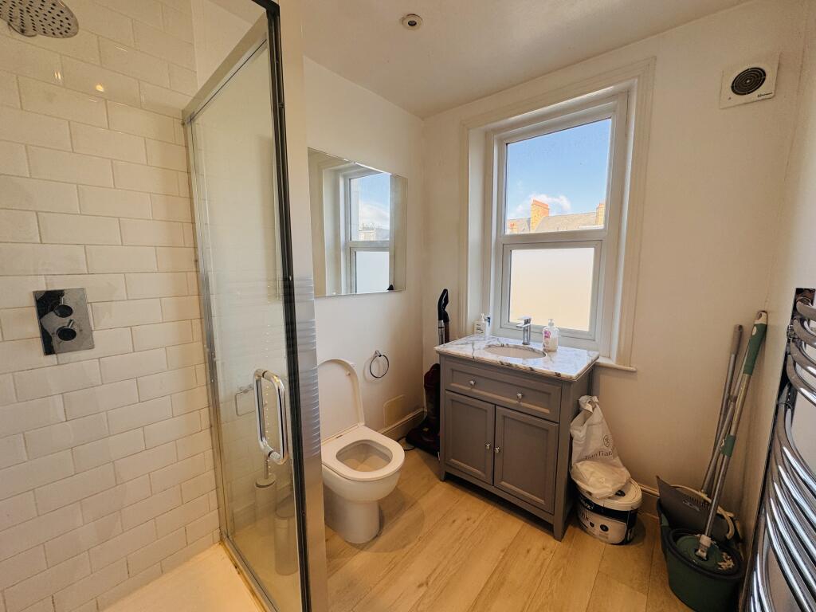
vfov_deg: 85.7
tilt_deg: -7.0
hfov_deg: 102.1
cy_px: 306
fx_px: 330
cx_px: 408
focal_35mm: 14
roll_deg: +0.5
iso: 40
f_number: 2.2
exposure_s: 1/129
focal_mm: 2.22
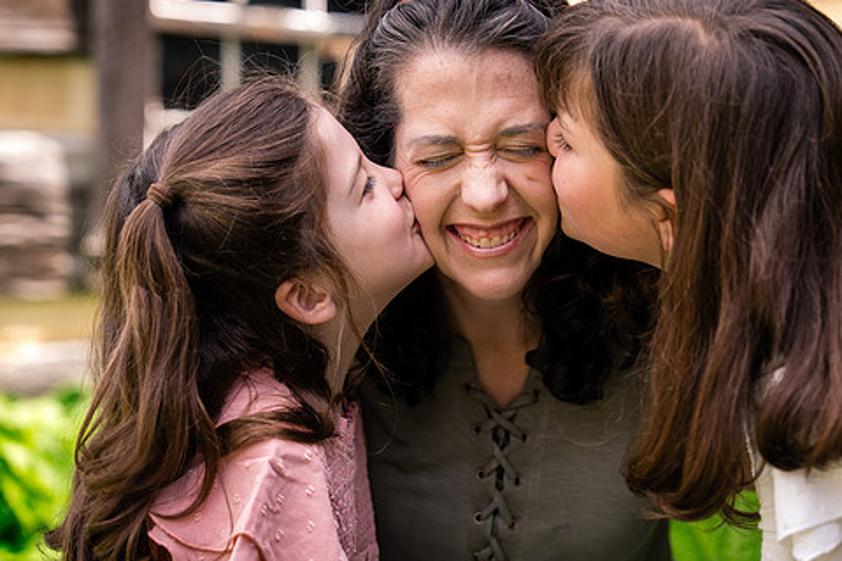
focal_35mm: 81
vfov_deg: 16.9
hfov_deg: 25.0
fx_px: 1894
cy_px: 262
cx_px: 500
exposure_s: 1/250
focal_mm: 67
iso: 125
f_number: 2.8
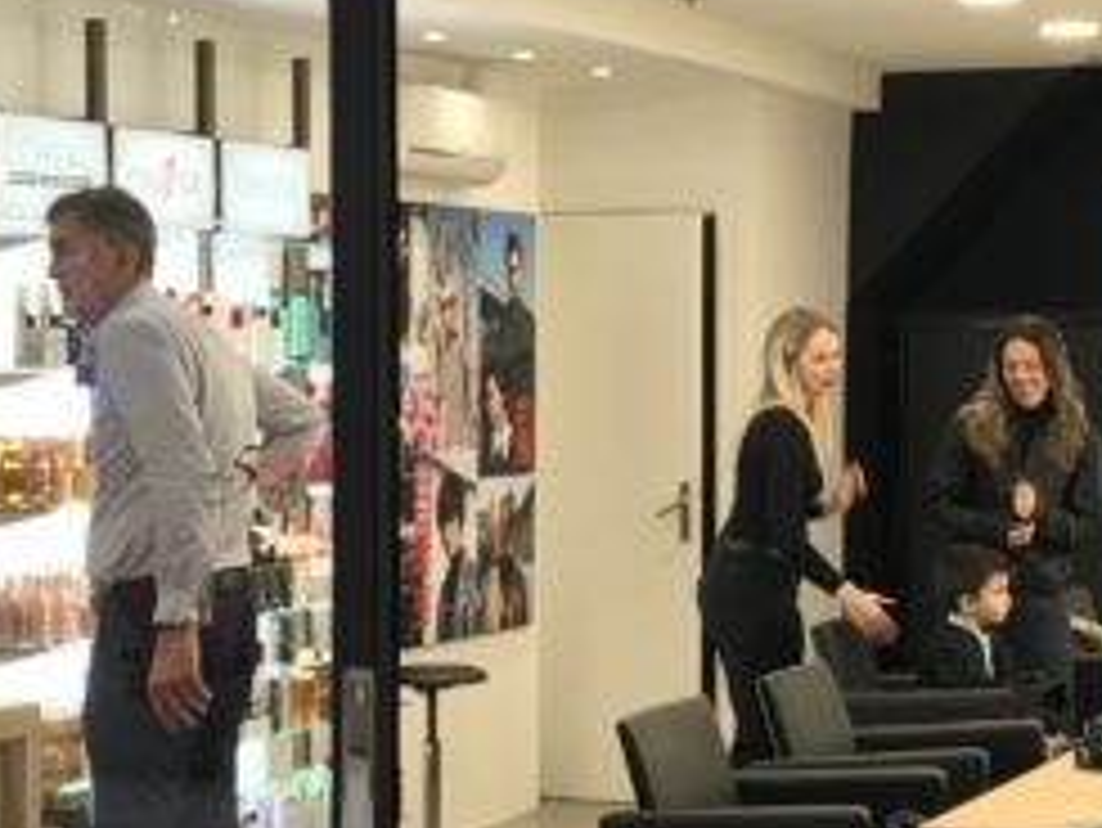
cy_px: 367
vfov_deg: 13.2
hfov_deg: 17.5
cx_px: 751
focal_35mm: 112
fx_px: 3567
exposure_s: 1/33
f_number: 1.8
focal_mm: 3.99
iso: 32
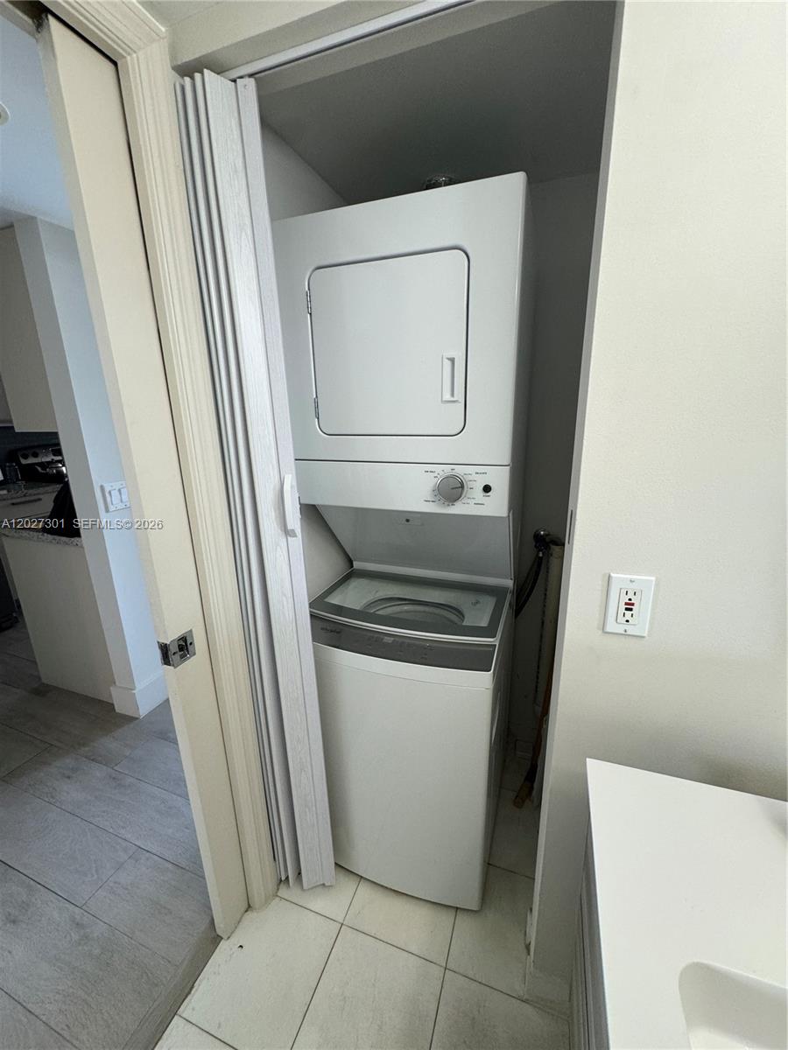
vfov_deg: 102.1
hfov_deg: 85.7
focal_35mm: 14
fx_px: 425
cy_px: 525
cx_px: 394
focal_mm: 2.22
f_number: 2.2
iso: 160
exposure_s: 1/60
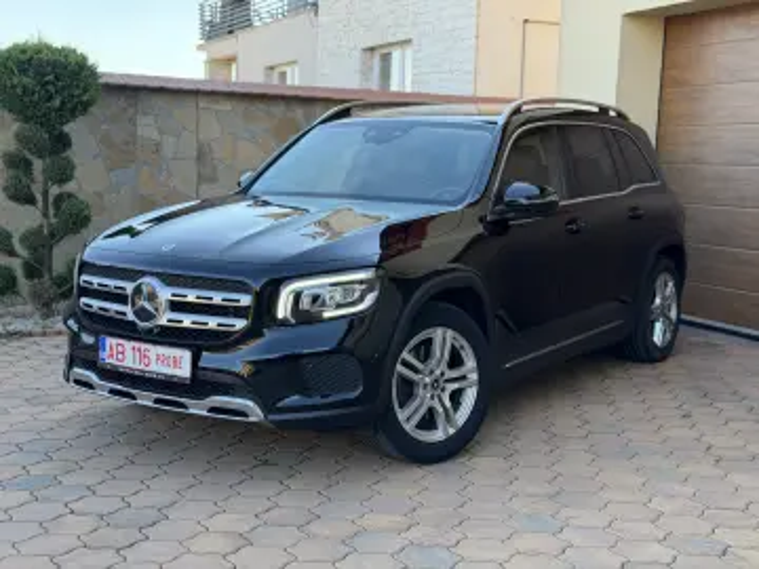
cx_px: 380
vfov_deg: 30.3
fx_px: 1052
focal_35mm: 48
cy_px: 284
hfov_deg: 39.7
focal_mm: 6.76
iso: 100
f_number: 1.78
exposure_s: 1/534
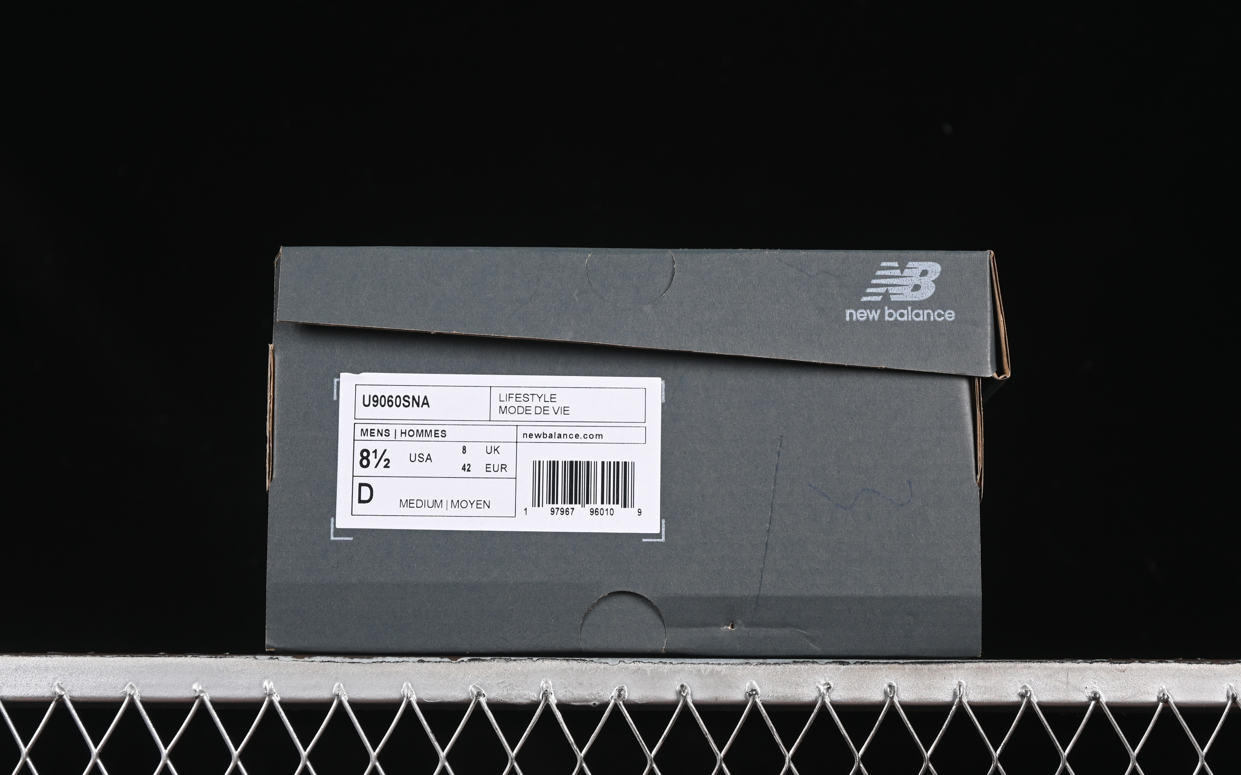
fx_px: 2604
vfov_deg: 16.9
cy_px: 397
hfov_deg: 26.8
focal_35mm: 77
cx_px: 623
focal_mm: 50
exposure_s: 1/60
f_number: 6.3
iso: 160
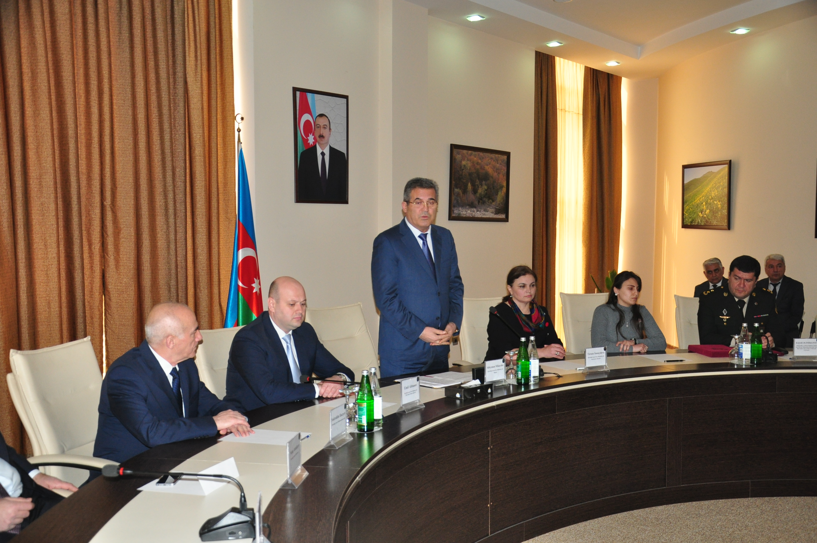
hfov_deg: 51.3
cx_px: 408
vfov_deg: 35.4
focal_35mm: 38
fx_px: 850
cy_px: 272
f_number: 4
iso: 800
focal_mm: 25
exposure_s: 1/200
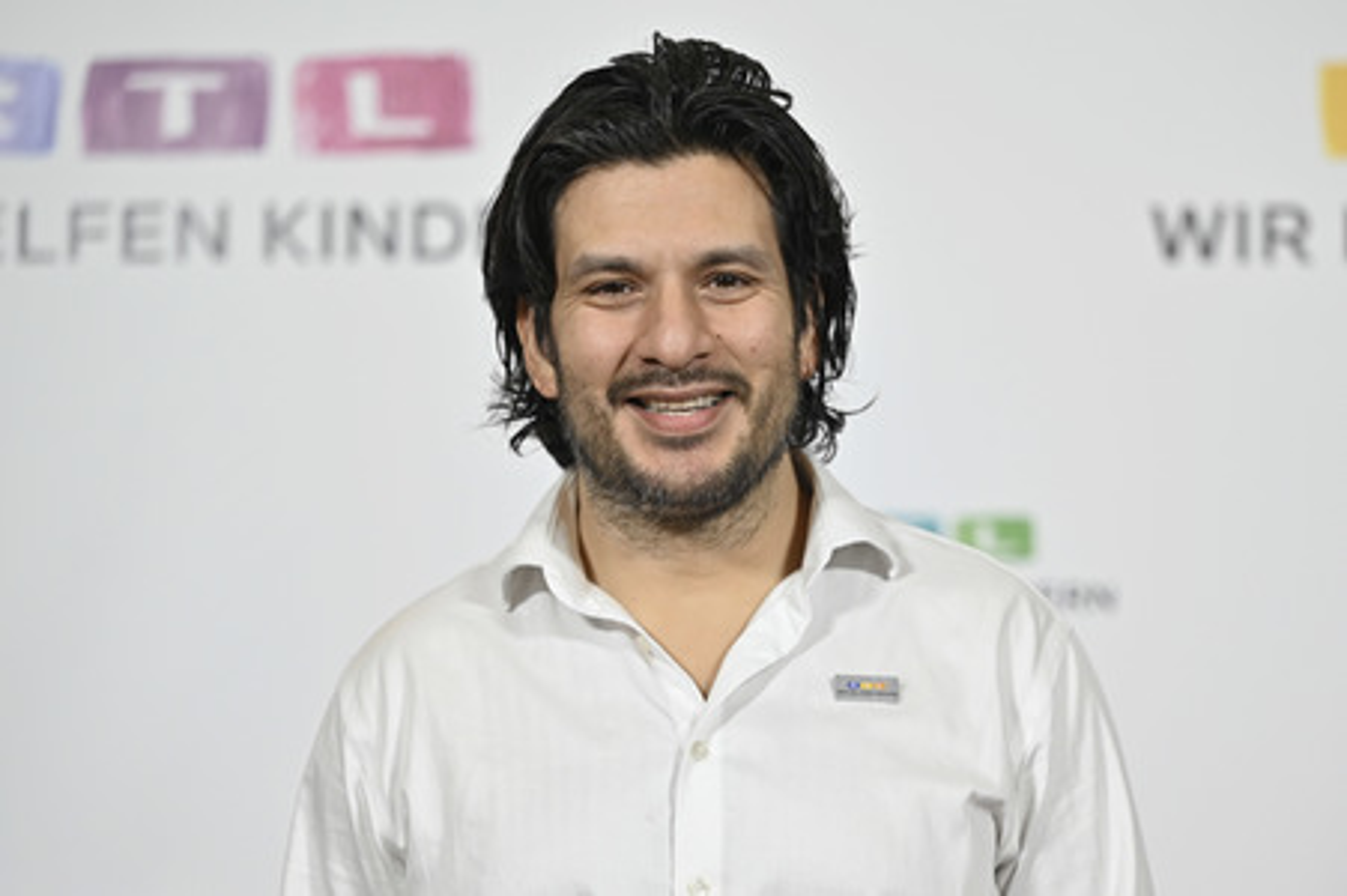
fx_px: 4860
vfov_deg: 10.5
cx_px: 674
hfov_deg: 15.8
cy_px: 448
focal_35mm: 130
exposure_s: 1/640
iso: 800
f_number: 2.8
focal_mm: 130
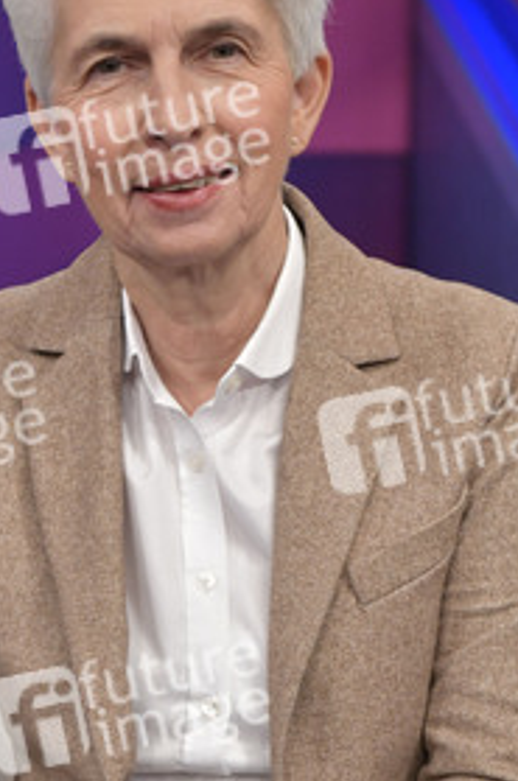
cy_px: 288
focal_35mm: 89
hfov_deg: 15.3
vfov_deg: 22.8
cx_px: 207
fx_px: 1928
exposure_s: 1/200
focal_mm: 62
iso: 2500
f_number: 6.3
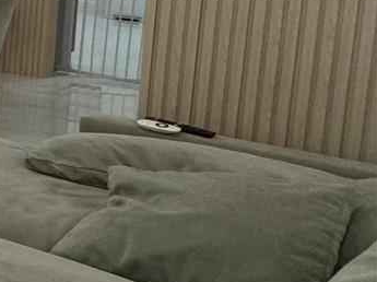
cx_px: -496
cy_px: -25
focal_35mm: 65
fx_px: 707
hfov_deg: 15.9
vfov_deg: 21.4
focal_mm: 2.22
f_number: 2.2
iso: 200
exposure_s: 1/120
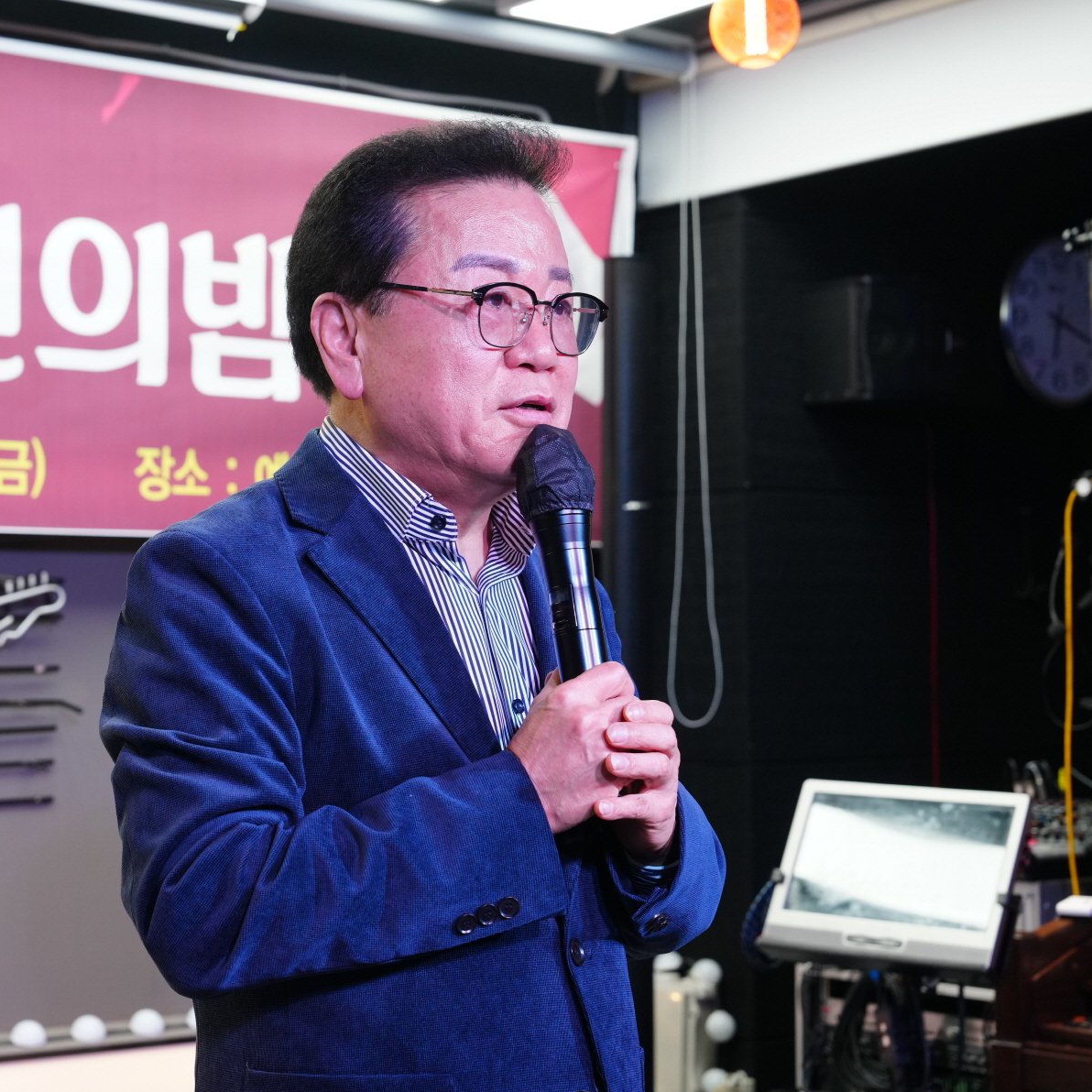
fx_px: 2427
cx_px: 384
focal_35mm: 68
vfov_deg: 25.4
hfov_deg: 25.3
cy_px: 549
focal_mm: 53
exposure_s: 1/160
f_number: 5.6
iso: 1250
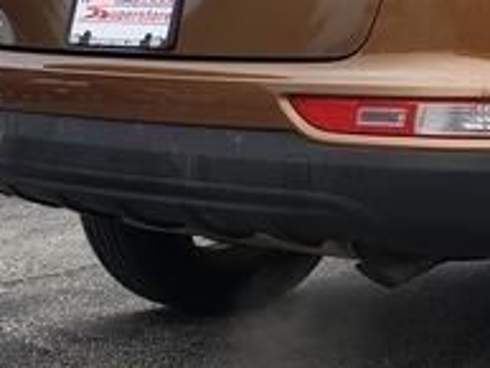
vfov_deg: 16.8
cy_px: -8
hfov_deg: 20.8
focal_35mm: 86
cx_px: 632
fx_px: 1218
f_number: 2.4
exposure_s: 1/373
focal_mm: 4.3
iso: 50
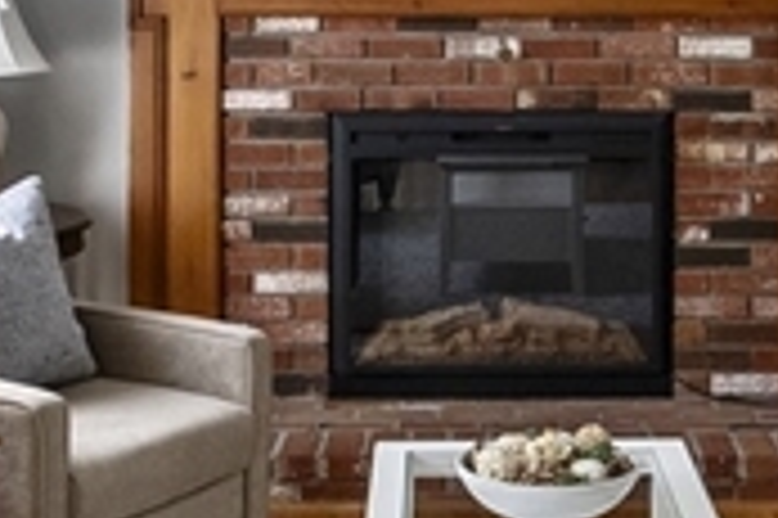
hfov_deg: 24.4
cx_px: 508
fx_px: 1792
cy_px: 14
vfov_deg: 16.1
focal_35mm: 83
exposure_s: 1/50
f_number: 4.5
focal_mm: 14
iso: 640
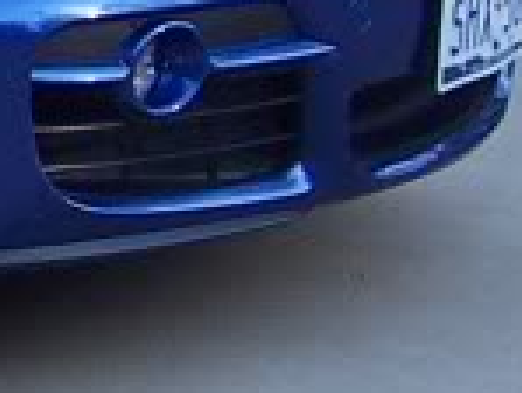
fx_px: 4769
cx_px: -862
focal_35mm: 316
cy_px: -204
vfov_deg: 4.7
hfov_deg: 5.9
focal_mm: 7
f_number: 3
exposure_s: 1/180
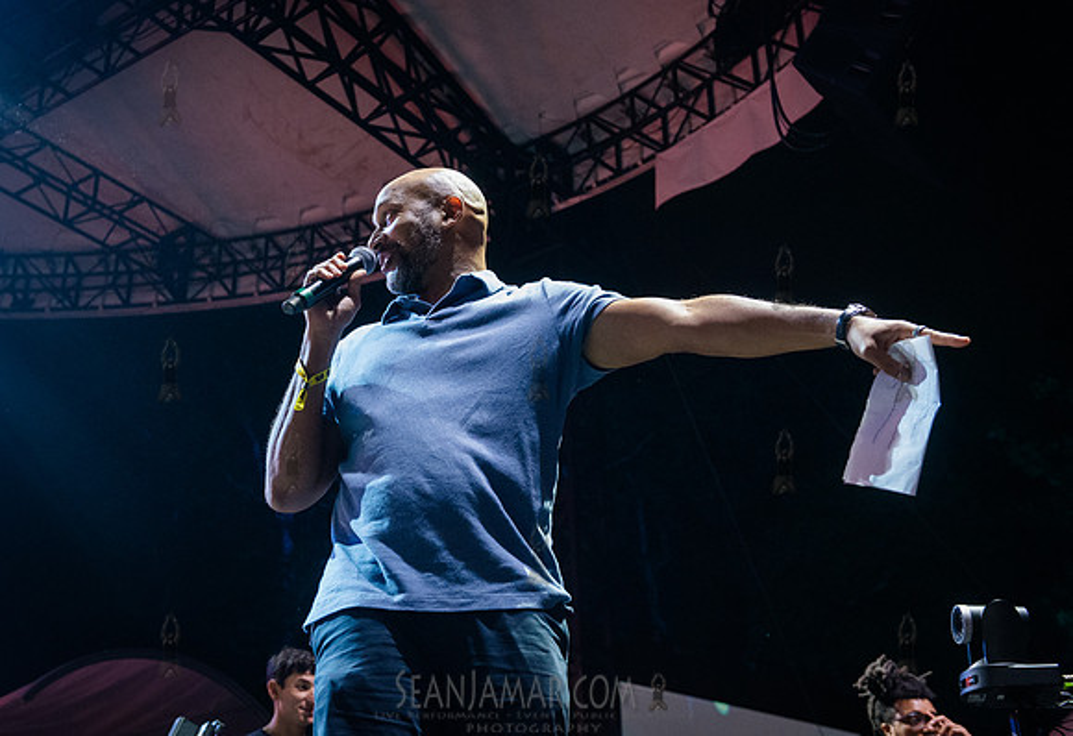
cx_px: 415
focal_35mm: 48
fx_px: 1450
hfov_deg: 40.4
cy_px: 297
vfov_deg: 28.4
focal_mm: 38
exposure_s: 1/320
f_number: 4
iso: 5000
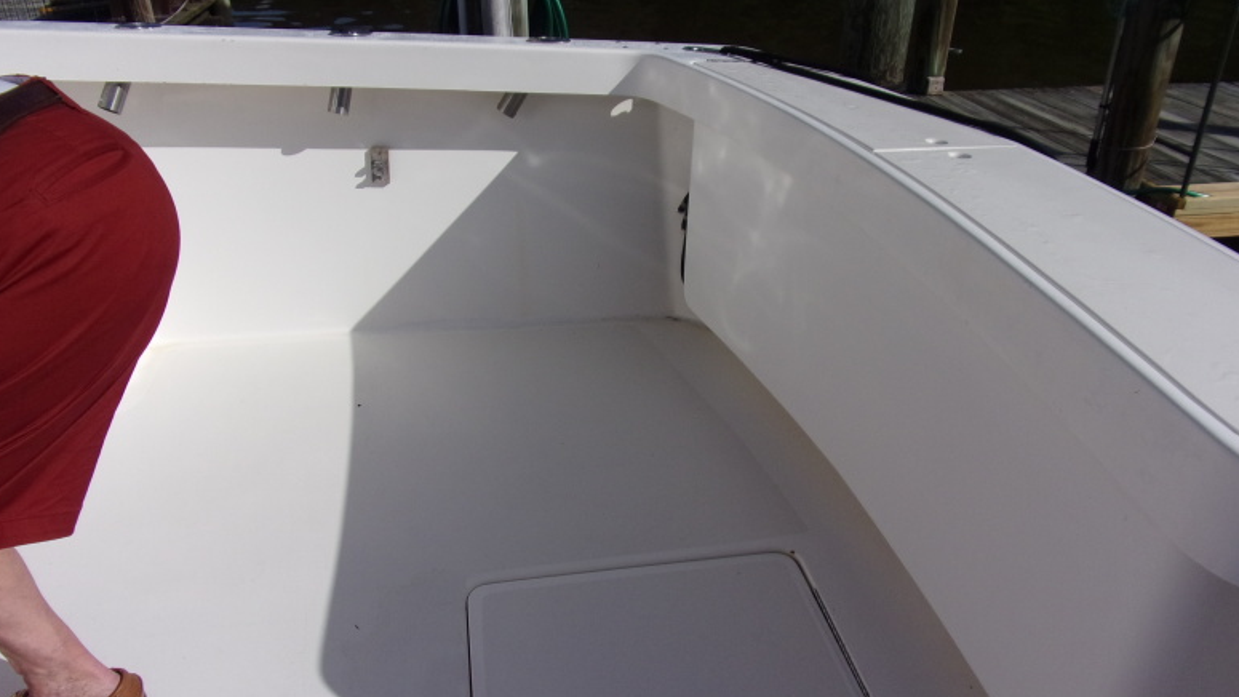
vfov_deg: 42.9
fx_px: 887
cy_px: 325
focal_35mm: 27
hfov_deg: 69.9
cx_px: 616
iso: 80
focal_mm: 4.3
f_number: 10.8
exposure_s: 1/400
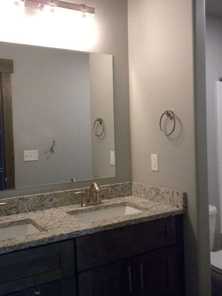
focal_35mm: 38
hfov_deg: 37.7
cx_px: 112
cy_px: 146
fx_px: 325
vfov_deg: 49.0
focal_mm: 6.6
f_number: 3.5
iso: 400
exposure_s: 1/40.1
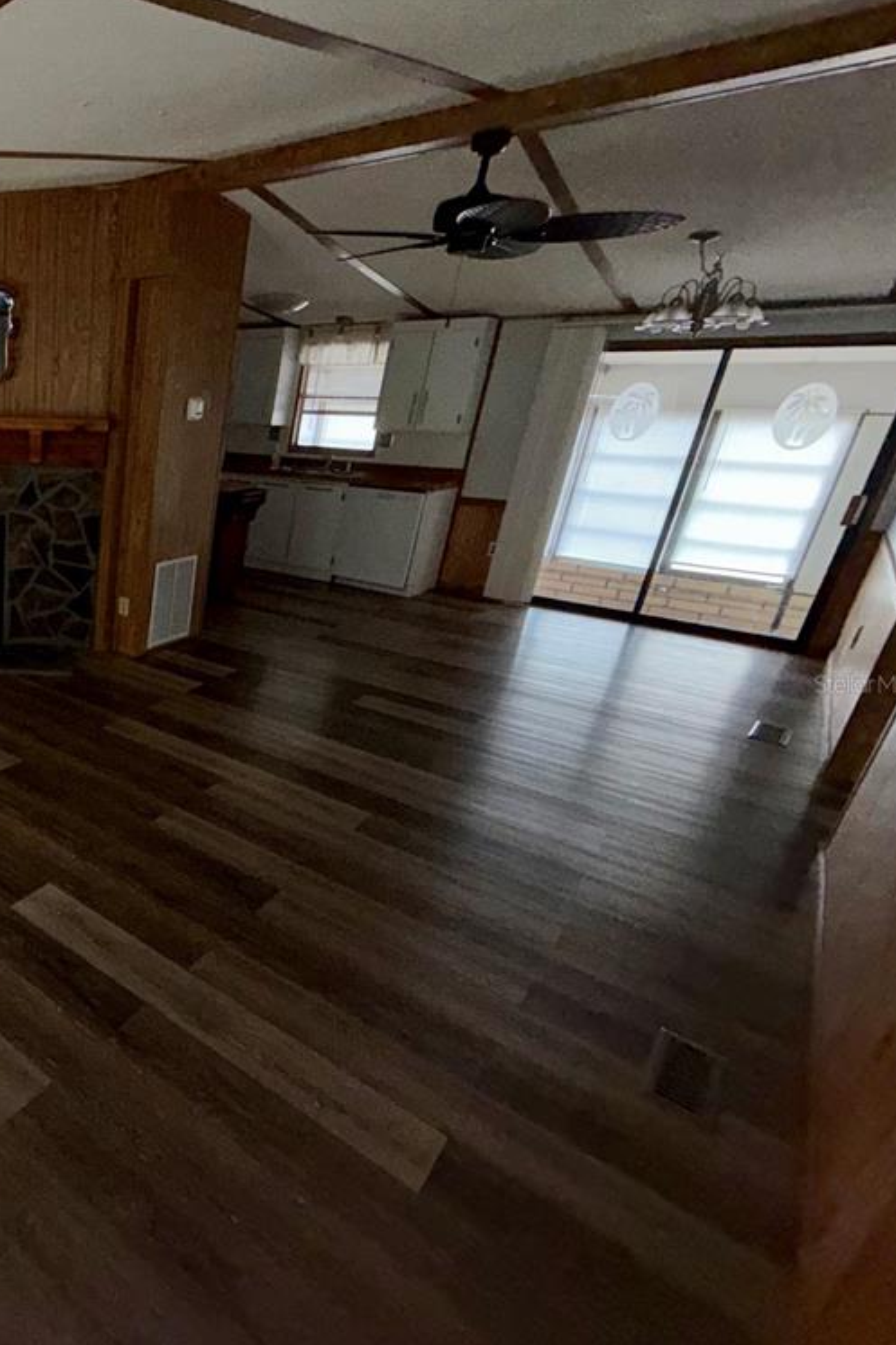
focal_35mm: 20
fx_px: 747
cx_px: 0
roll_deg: +0.0
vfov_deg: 84.0
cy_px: 683
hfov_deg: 50.2
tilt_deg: -21.2
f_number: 2.2
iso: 160
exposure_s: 1/60
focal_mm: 2.22
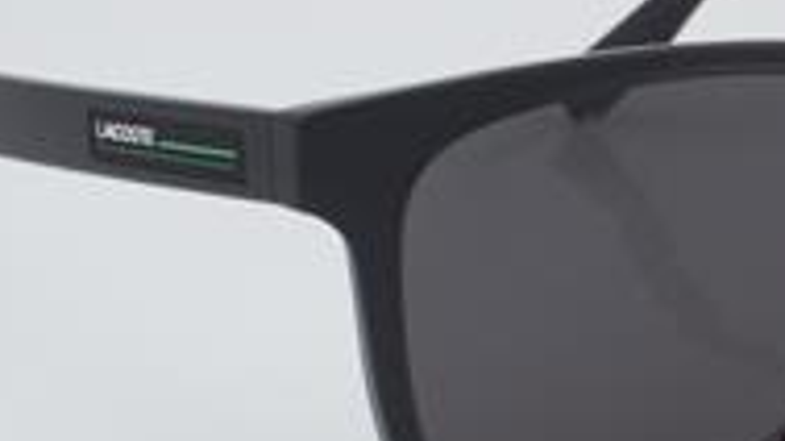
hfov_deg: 12.9
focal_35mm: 166
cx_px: 611
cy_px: 254
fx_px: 3453
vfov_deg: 7.3
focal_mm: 50
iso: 100
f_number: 32
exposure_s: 1/3
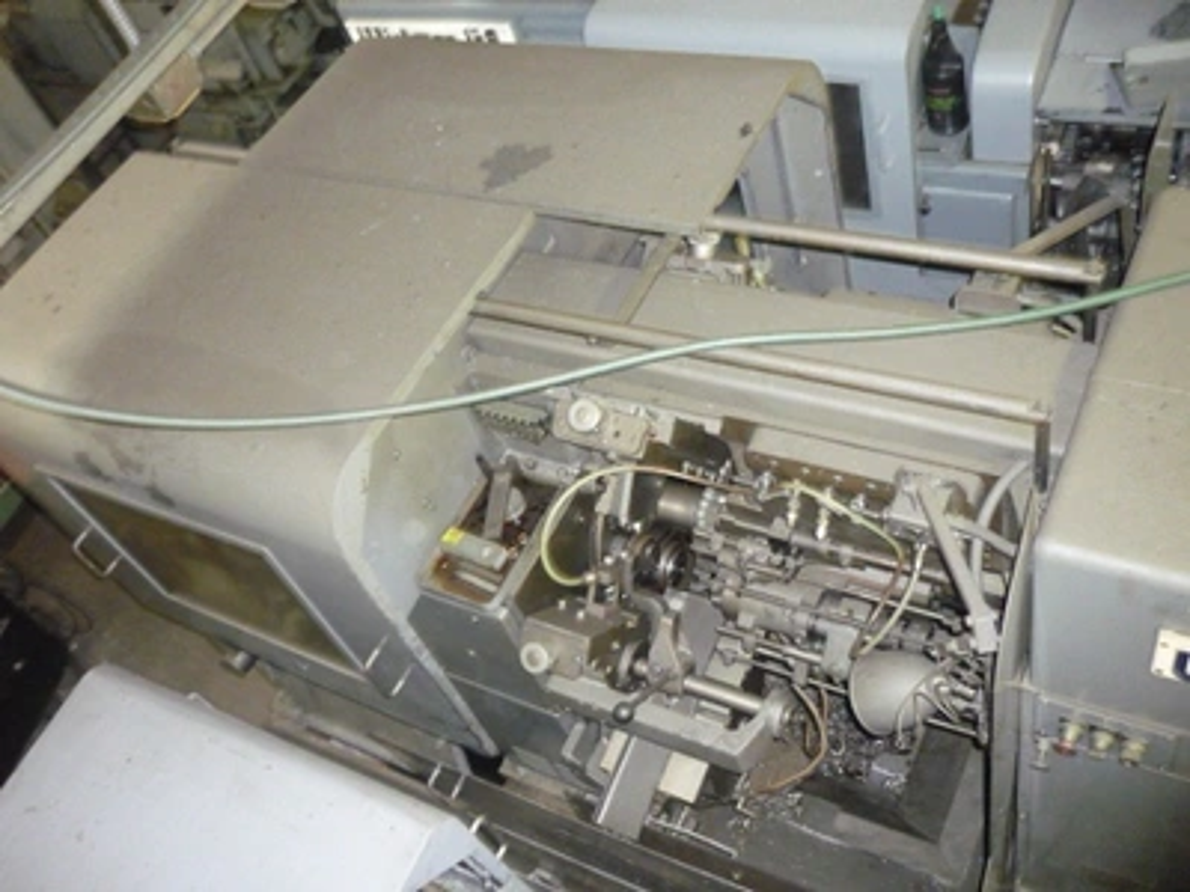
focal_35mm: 33
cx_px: 595
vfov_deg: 42.9
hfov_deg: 55.4
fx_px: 1134
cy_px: 446
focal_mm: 5.5
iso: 800
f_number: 2.8
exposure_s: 1/30
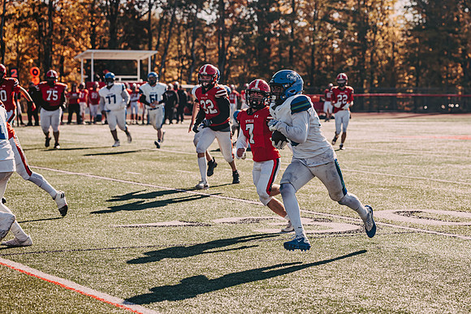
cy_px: 128
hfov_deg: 19.0
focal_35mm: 107
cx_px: 287
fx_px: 1404
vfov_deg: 12.8
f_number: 3.2
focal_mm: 86
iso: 250
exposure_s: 1/2500
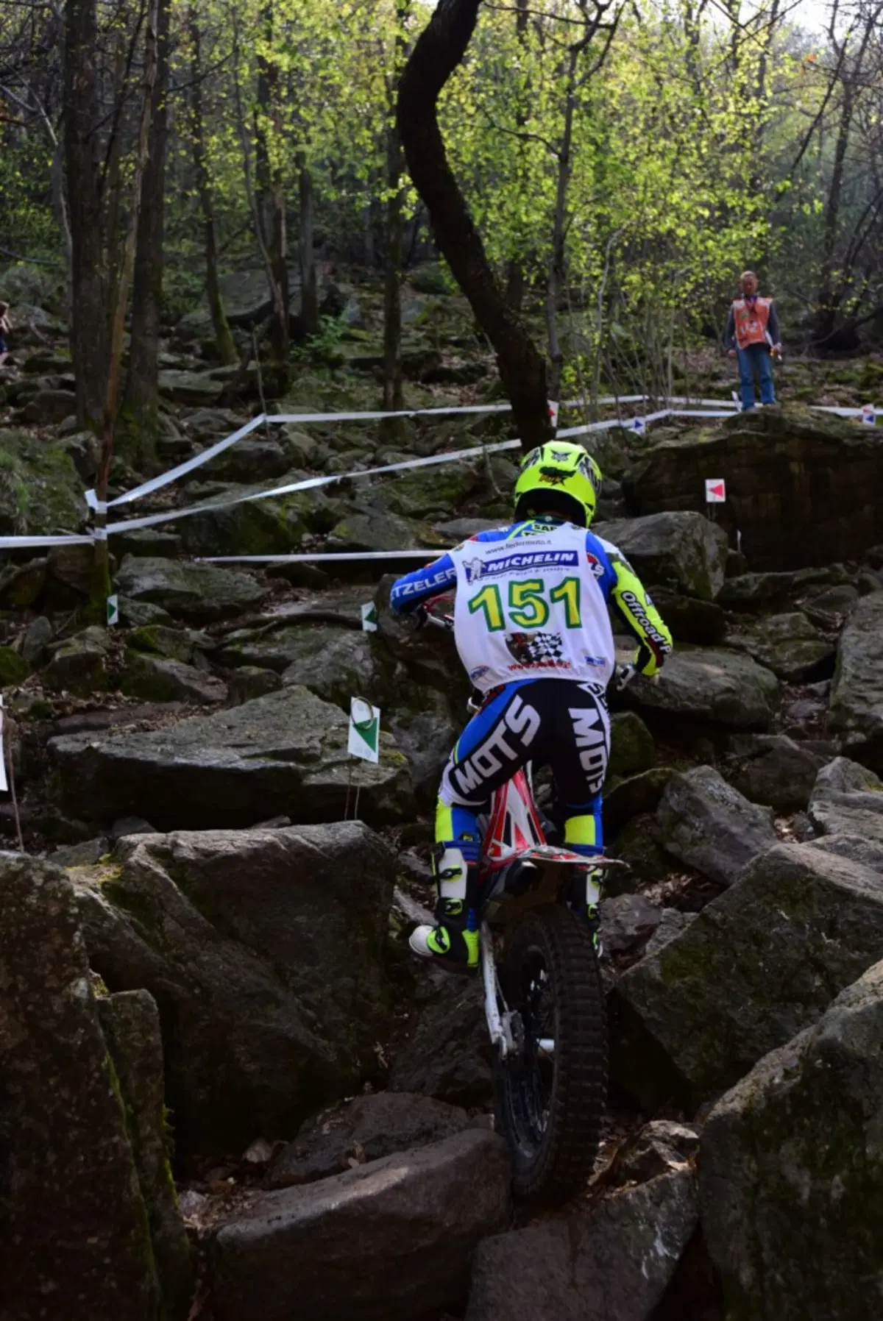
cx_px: 442
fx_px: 1175
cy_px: 660
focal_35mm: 32
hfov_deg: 41.2
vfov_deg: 58.7
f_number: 4.5
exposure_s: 1/1250
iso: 640
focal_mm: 32
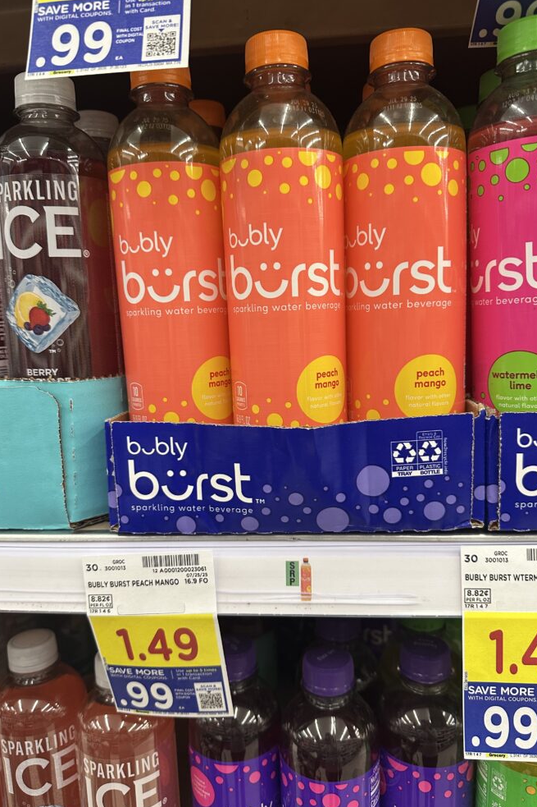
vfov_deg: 69.4
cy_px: 404
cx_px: 271
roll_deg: +0.4
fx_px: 582
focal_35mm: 26
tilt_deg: -8.4
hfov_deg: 49.5
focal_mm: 6.86
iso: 250
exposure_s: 1/90
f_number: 1.78
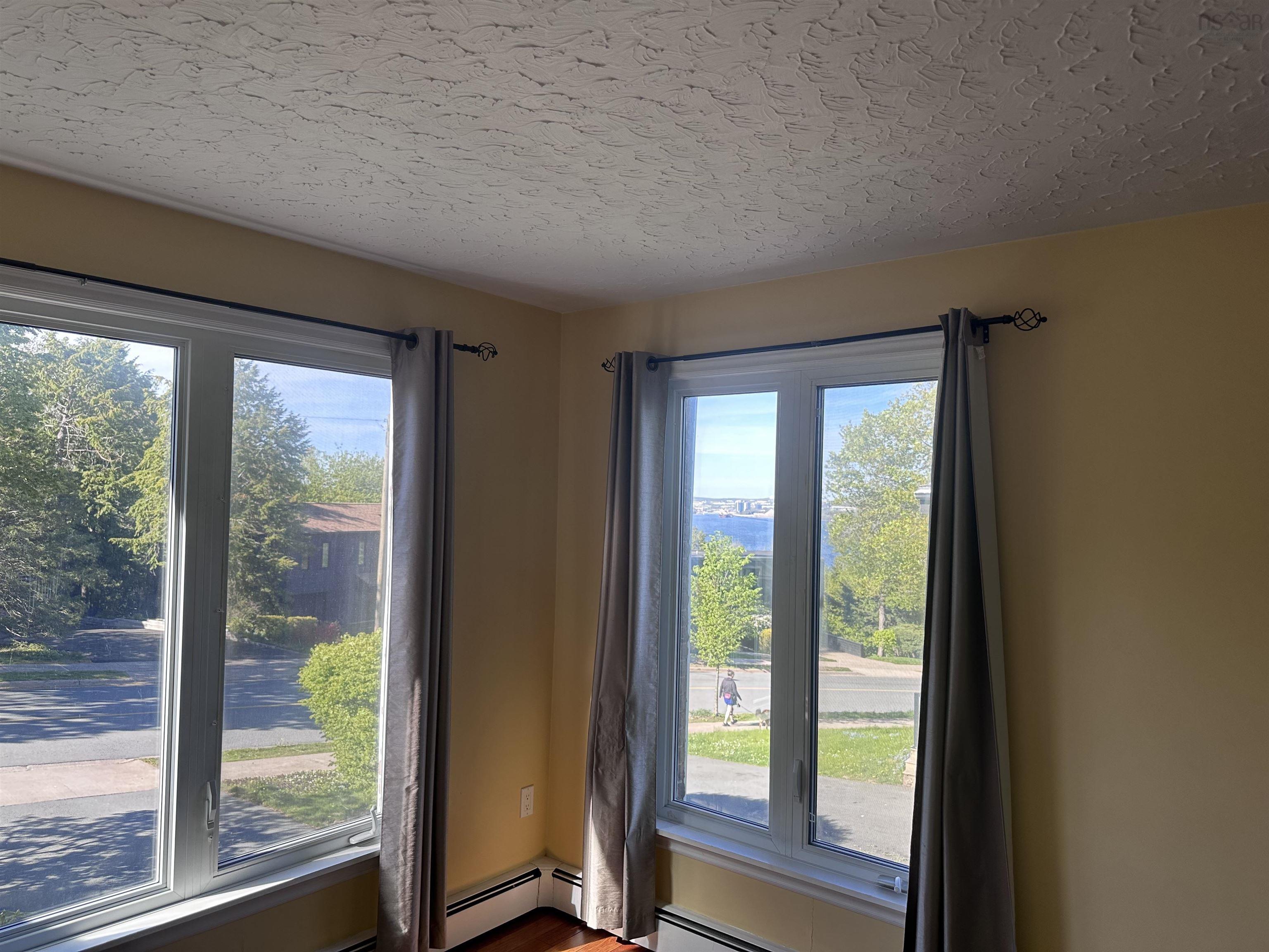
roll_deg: -1.7
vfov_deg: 56.8
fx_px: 880
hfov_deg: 71.6
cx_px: 634
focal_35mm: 24
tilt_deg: +0.2
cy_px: 476
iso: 80
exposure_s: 1/406
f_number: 1.78
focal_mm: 6.86
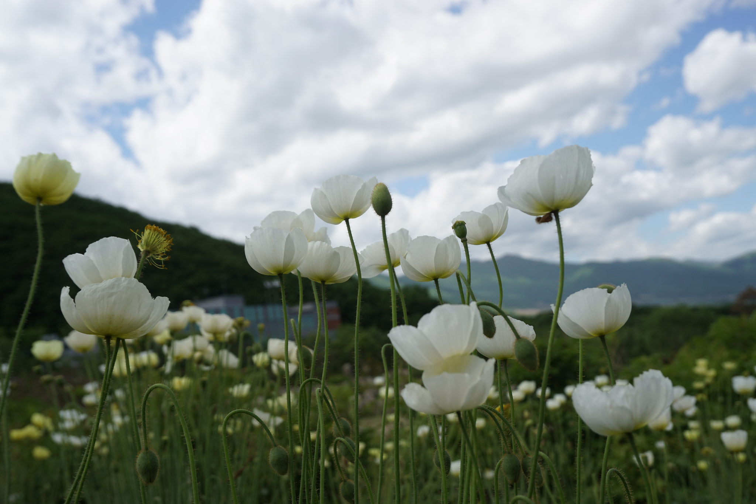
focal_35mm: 36
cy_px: 252
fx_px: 756
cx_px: 378
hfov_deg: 53.1
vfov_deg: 36.9
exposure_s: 1/320
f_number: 7.1
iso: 100
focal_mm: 24
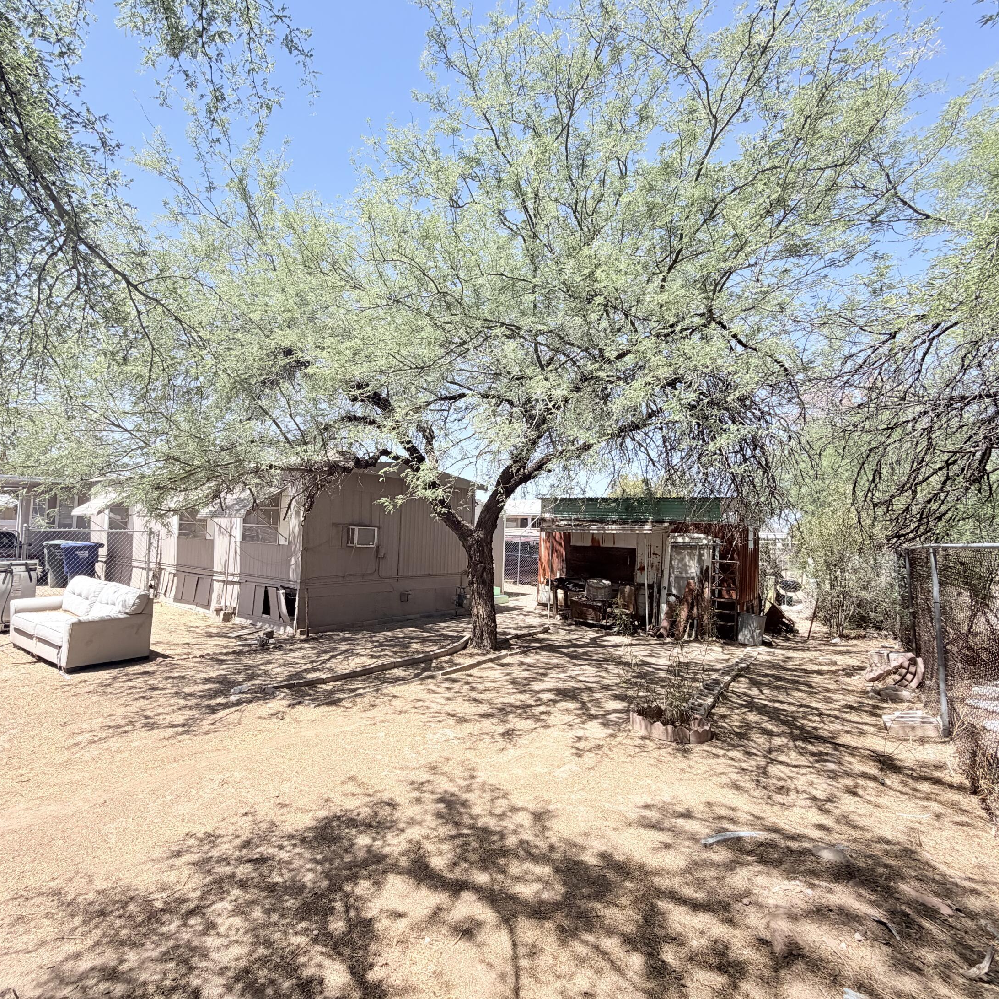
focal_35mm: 17
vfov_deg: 84.0
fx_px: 555
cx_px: 446
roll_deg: -2.6
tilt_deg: +4.4
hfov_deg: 83.7
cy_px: 500
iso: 32
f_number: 2.2
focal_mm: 2.22
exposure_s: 1/770
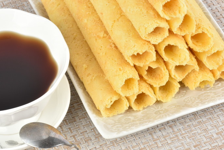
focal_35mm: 148
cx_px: 99
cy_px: 89
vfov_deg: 9.3
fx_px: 922
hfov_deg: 13.9
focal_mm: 66
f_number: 16
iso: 200
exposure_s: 1/160
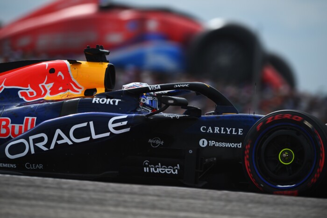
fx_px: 3634
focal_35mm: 400
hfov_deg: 5.2
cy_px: 109
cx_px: 164
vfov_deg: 3.4
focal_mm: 400
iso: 64
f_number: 4
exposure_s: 1/1000
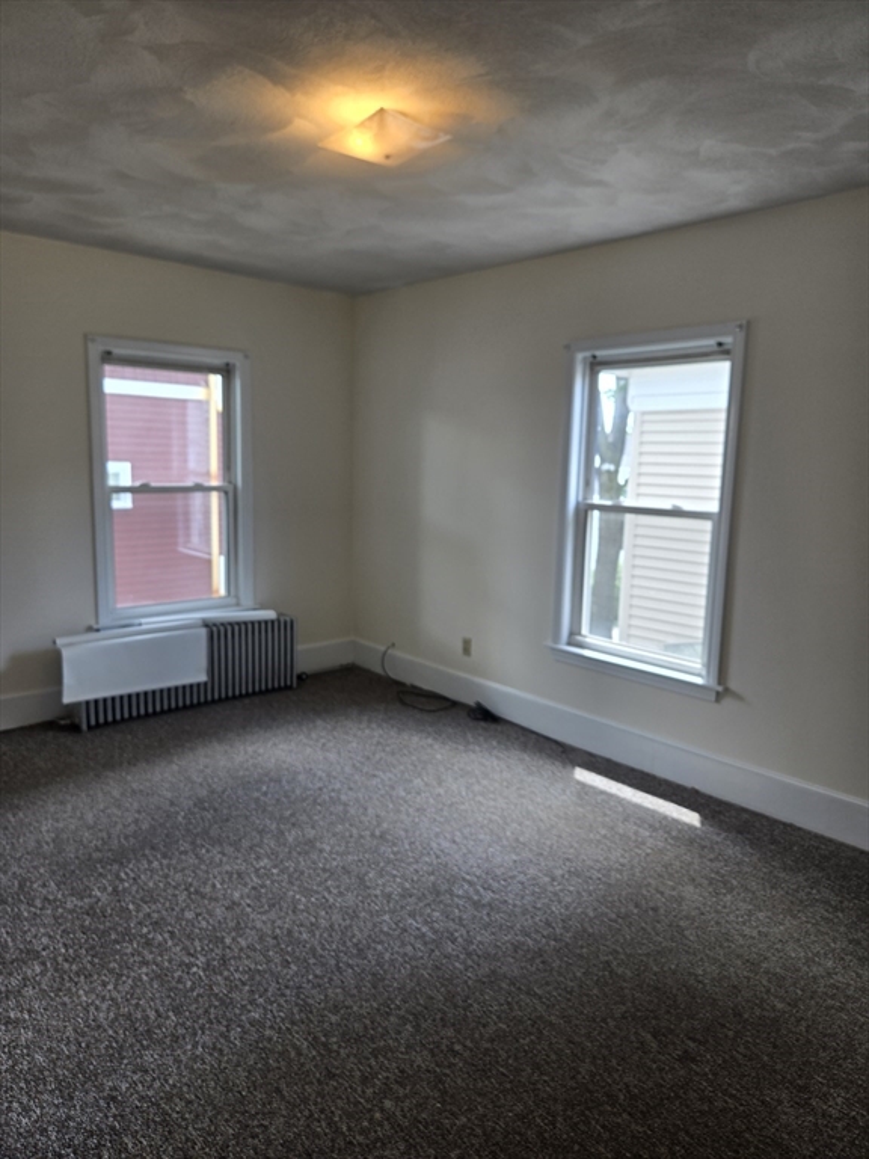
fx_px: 770
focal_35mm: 23
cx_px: 434
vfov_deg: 73.9
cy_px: 580
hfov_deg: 58.9
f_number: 1.8
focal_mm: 5.4
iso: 50
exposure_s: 1/120
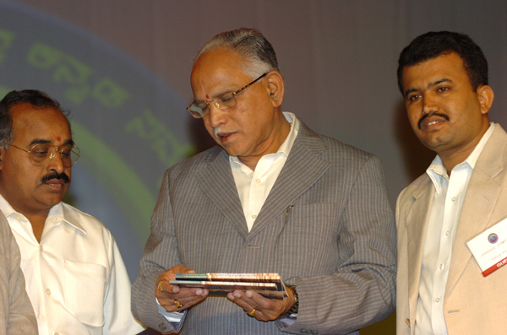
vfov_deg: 7.6
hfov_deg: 11.4
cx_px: 254
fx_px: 2529
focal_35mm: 180
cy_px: 168
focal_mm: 120
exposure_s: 1/80
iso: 400
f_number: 5
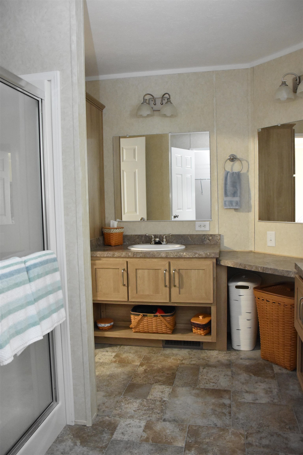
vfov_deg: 61.9
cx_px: 152
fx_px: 379
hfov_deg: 43.6
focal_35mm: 30
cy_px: 228
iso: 4000
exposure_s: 1/60
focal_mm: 20
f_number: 4
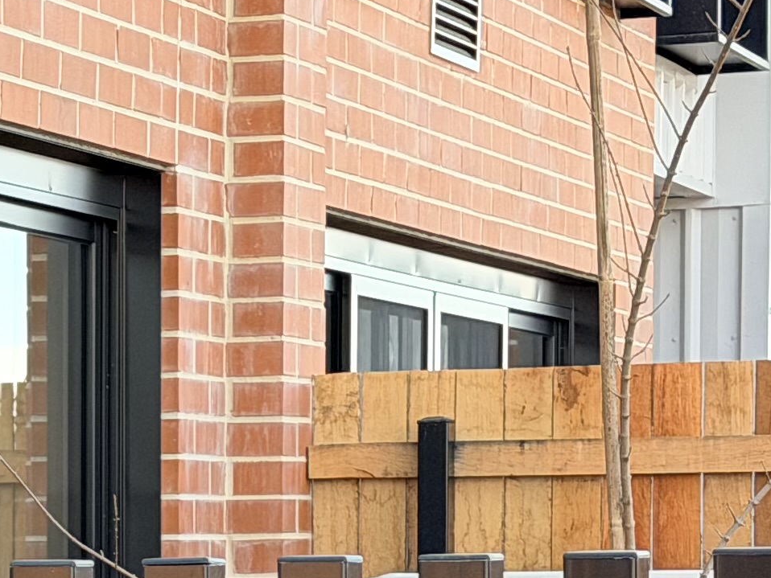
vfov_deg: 7.3
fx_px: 4500
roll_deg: +0.8
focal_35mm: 202
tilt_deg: -2.1
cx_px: -583
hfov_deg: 9.4
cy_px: 715
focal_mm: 6.76
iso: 80
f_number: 1.78
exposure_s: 1/561
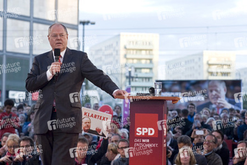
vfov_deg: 11.4
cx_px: 124
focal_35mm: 120
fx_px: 823
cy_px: 82
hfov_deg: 17.1
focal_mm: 120
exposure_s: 1/320
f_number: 7.1
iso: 1600
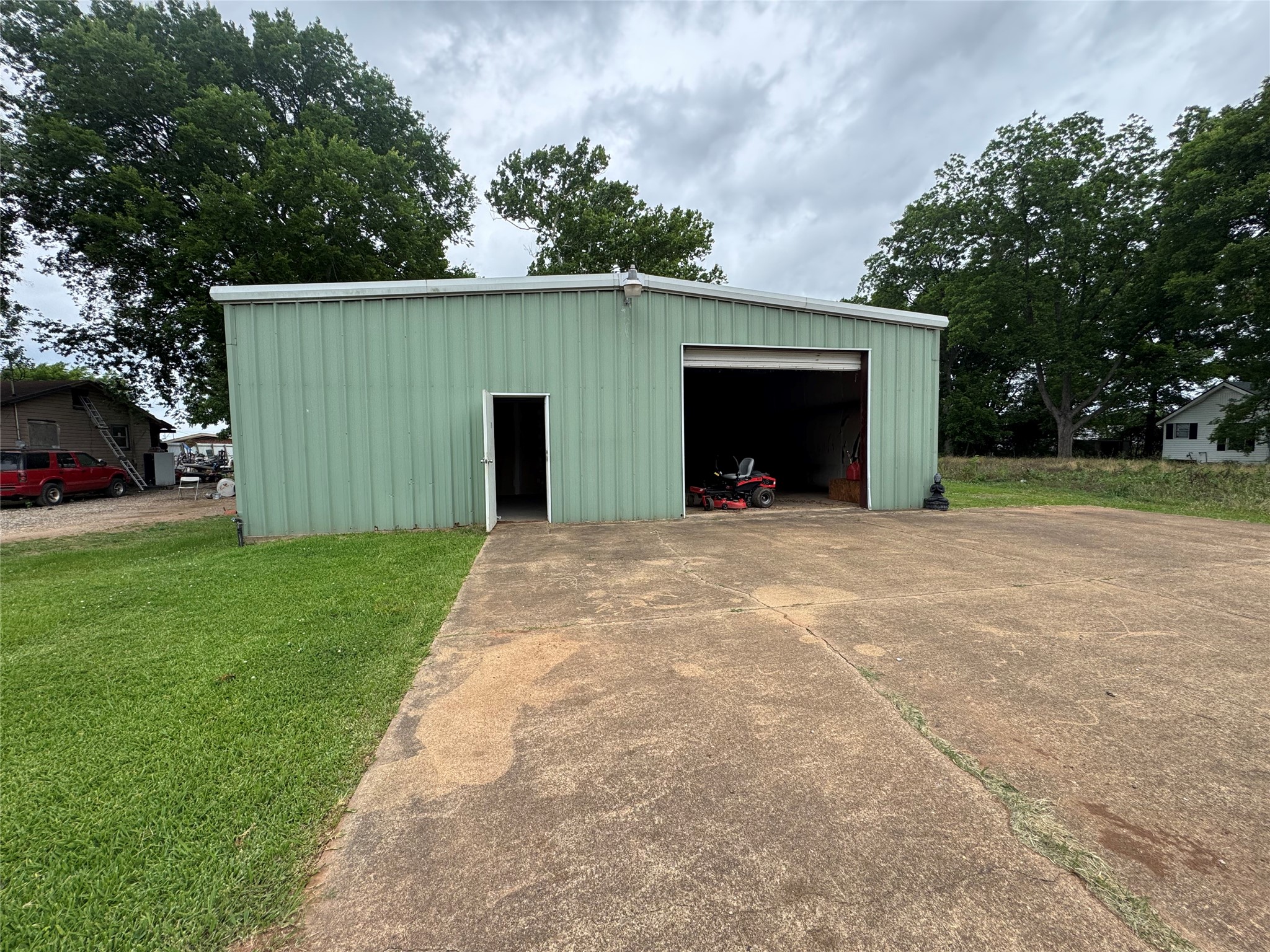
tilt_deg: -3.6
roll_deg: +0.8
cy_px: 476
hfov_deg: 102.1
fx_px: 514
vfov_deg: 85.7
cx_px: 635
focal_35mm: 14
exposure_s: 1/681
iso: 40
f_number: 2.2
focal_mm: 2.22
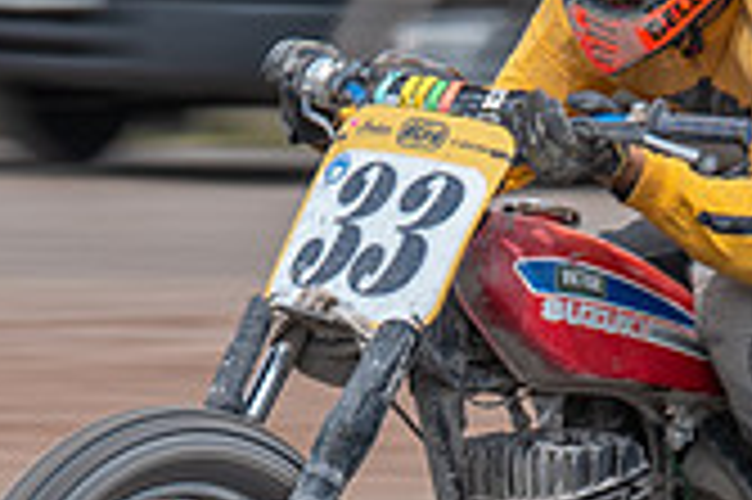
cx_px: 496
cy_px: 545
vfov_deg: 1.4
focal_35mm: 969
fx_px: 20221
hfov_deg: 2.1
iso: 200
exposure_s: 1/200
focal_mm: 200
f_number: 8
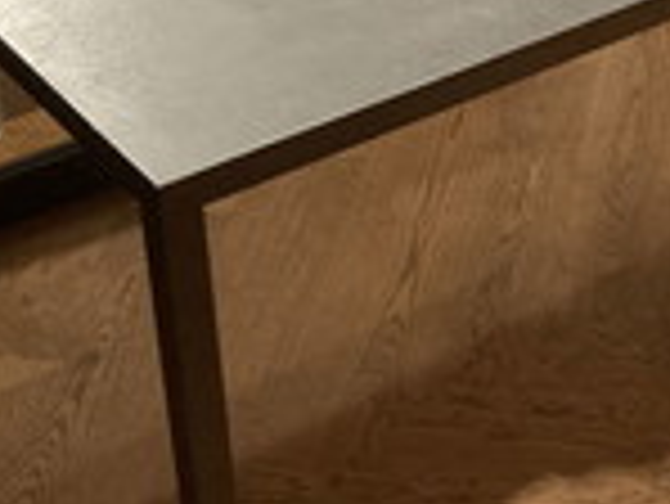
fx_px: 1860
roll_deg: -0.3
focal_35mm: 96
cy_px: 112
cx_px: 634
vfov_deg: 15.3
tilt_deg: -31.3
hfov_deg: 19.9
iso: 400
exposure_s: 1/33
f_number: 1.8
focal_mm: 3.99
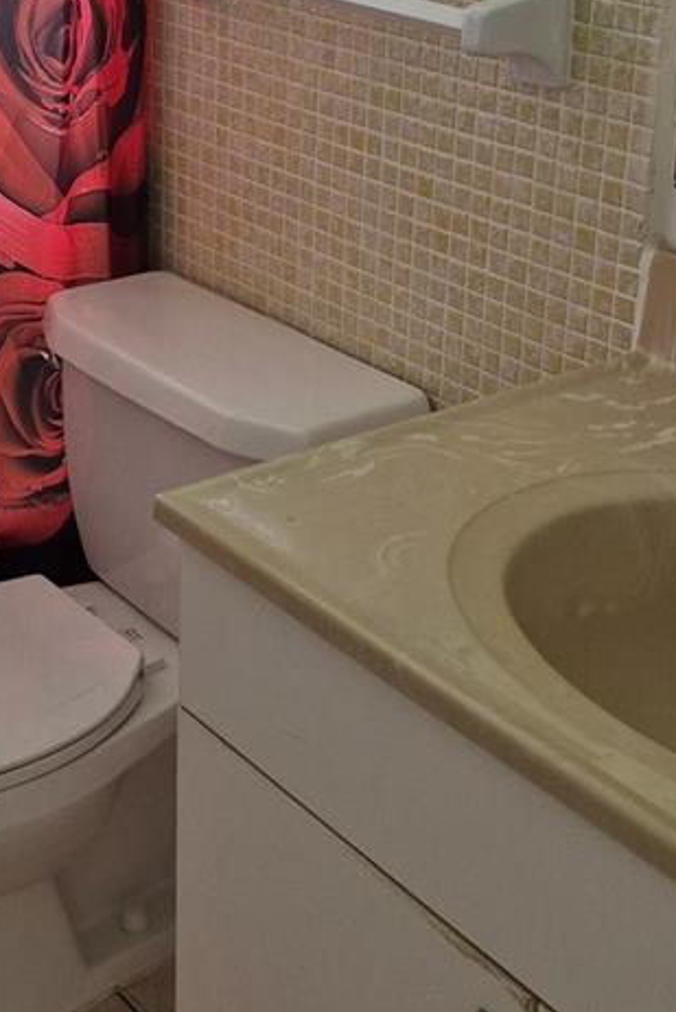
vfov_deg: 31.8
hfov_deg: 21.5
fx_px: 1745
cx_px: 81
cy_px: 249
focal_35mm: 62
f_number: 1.8
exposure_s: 1/120
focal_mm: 5.4
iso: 320
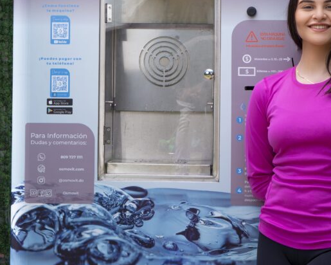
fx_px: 1371
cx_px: 170
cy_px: 53
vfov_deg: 11.0
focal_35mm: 140
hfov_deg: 13.8
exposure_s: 1/160
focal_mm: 50
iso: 100
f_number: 7.1
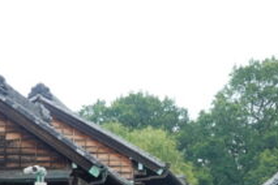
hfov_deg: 12.2
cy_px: 188
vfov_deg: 8.2
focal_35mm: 166
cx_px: 307
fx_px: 1282
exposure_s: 1/40
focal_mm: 17.19
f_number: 7.1
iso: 100
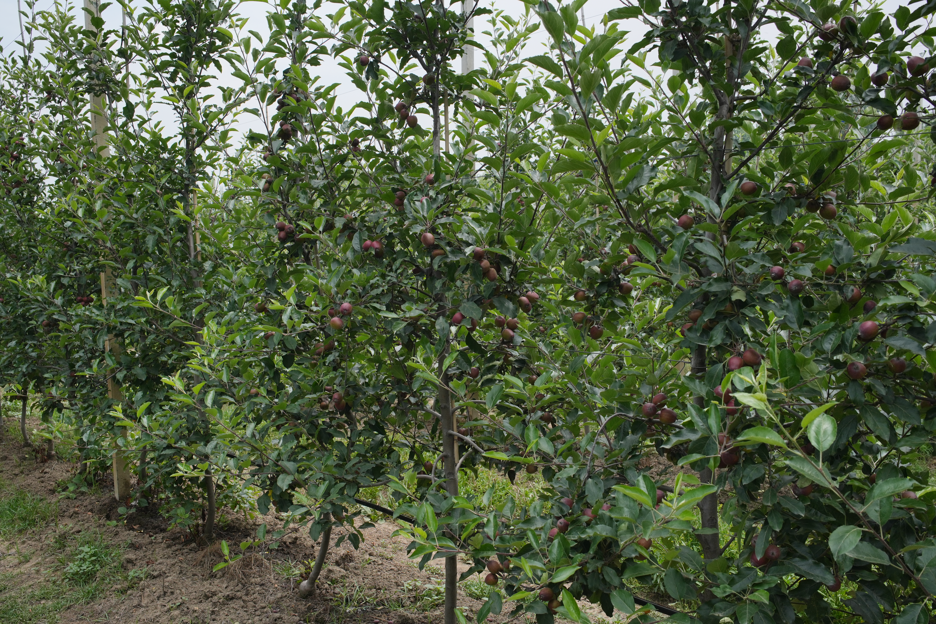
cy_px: 312
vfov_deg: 37.9
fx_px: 910
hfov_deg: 54.4
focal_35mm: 35
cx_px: 468
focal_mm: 35
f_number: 8
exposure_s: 1/250
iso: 320
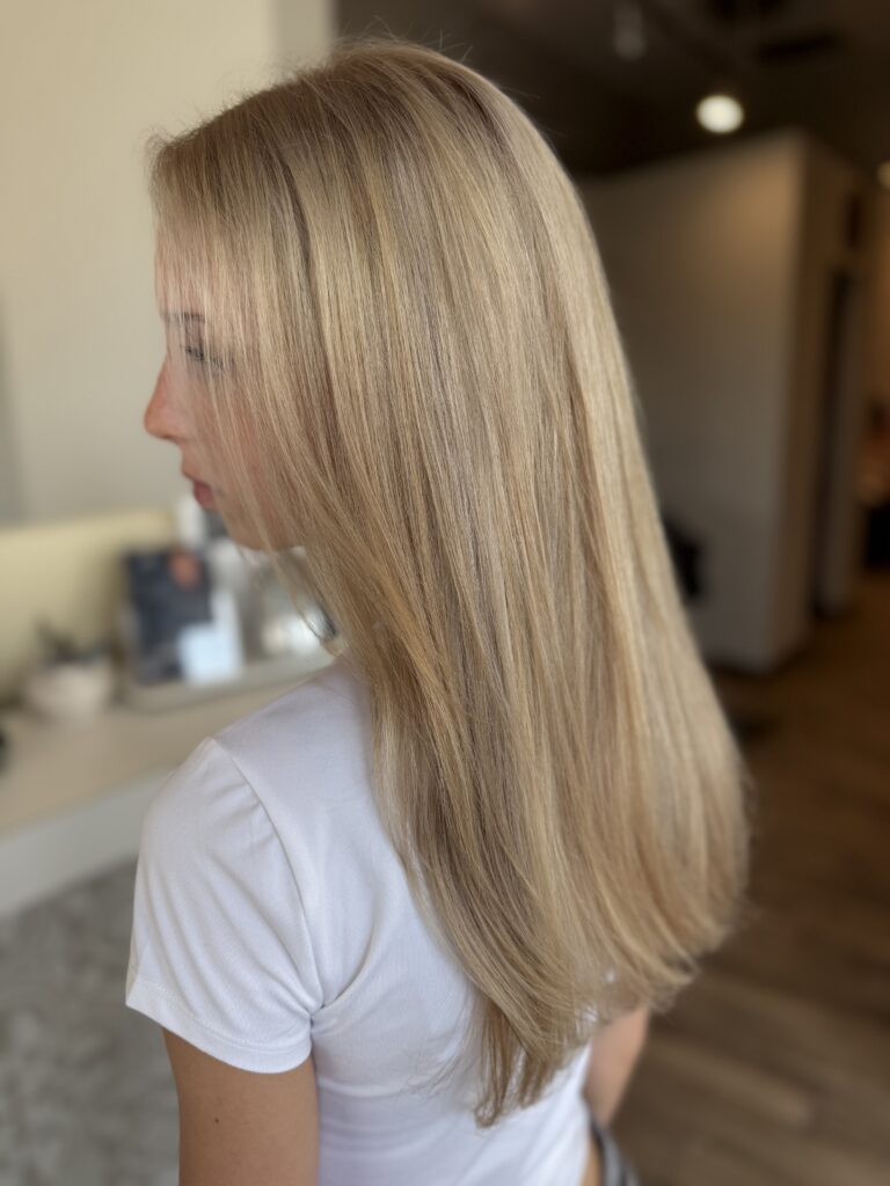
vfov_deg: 71.6
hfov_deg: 56.8
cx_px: 445
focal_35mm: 24
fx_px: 823
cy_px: 593
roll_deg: +1.5
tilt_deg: -13.6
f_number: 1.78
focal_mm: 6.76
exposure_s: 1/391
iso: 80
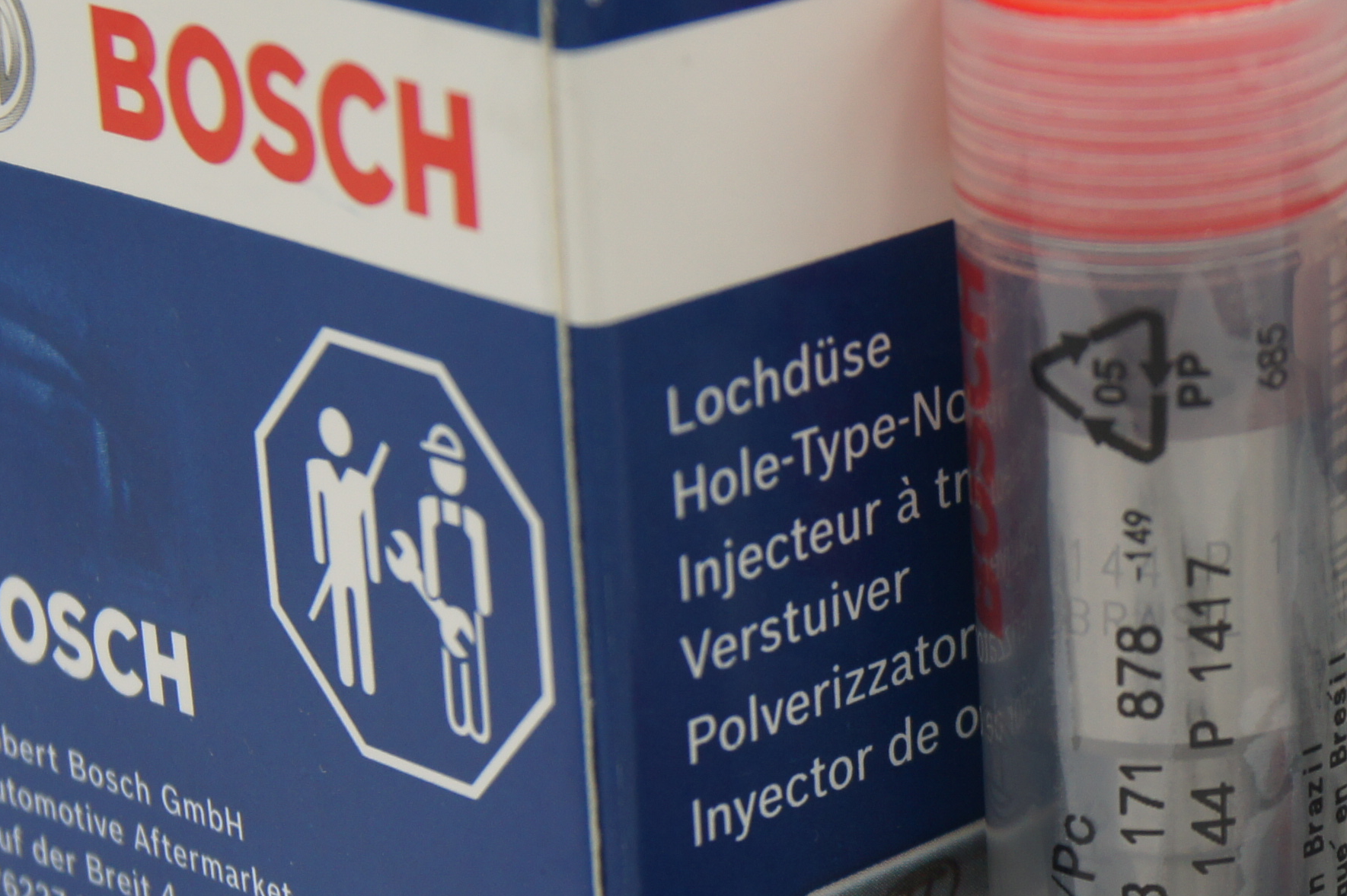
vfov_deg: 10.0
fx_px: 5096
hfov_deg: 14.8
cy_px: 629
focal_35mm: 136
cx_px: 1352
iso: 200
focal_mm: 35
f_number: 5.6
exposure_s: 1/125
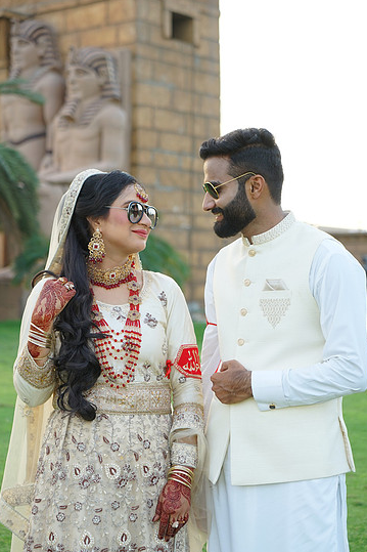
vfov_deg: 28.8
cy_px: 291
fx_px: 1071
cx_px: 177
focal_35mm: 70
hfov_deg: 19.4
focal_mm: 65
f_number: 4
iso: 320
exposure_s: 1/200
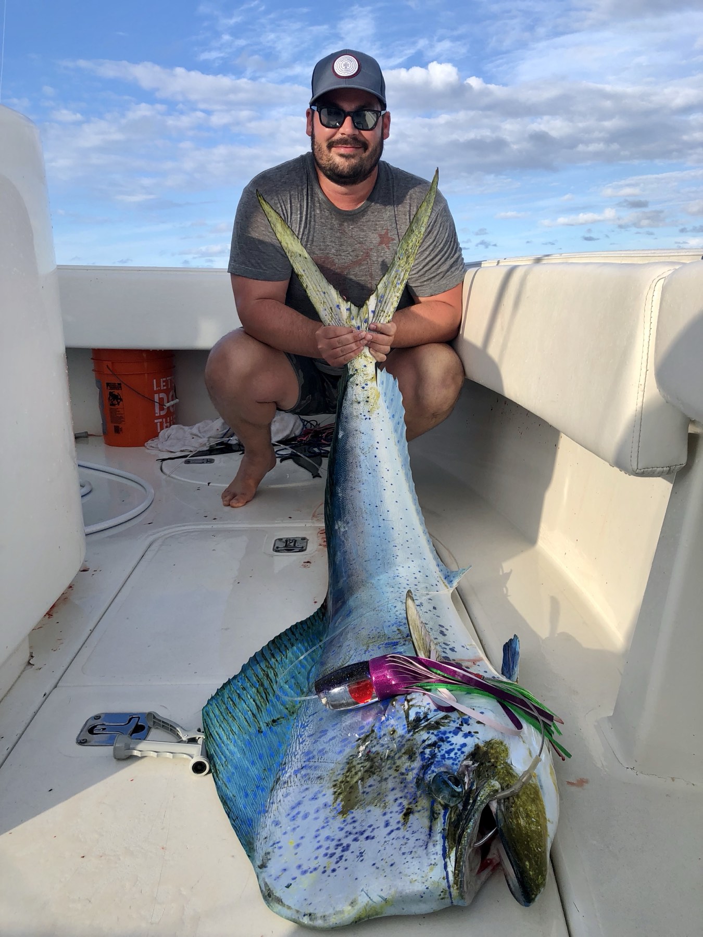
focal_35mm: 28
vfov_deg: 63.4
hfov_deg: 49.7
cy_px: 468
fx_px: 758
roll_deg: +1.2
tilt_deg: -13.1
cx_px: 352
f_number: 1.8
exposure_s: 1/1412
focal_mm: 4
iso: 20
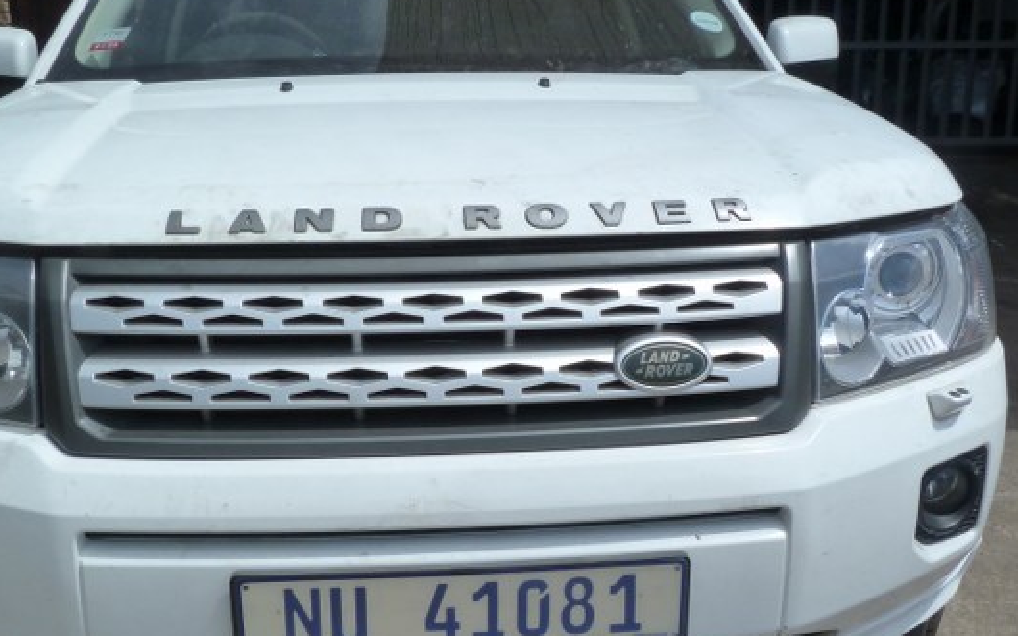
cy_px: 363
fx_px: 1110
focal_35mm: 40
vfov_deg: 31.9
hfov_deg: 49.3
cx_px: 482
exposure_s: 1/500
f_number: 5.6
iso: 125
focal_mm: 4.5
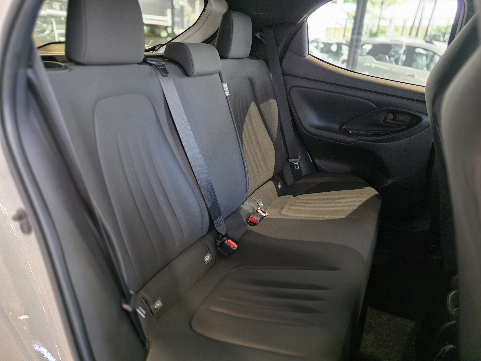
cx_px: 240
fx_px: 320
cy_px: 180
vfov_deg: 58.9
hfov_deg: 73.9
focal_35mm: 23
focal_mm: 6.3
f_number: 1.7
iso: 2000
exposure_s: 1/100
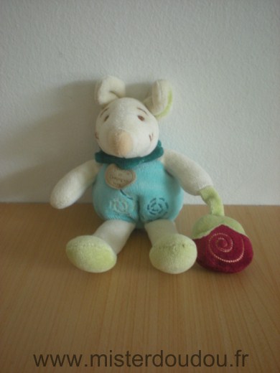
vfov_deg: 49.0
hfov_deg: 37.7
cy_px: 186
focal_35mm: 38
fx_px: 410
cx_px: 140
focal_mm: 6.3
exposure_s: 1/10.2
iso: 200
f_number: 3.1
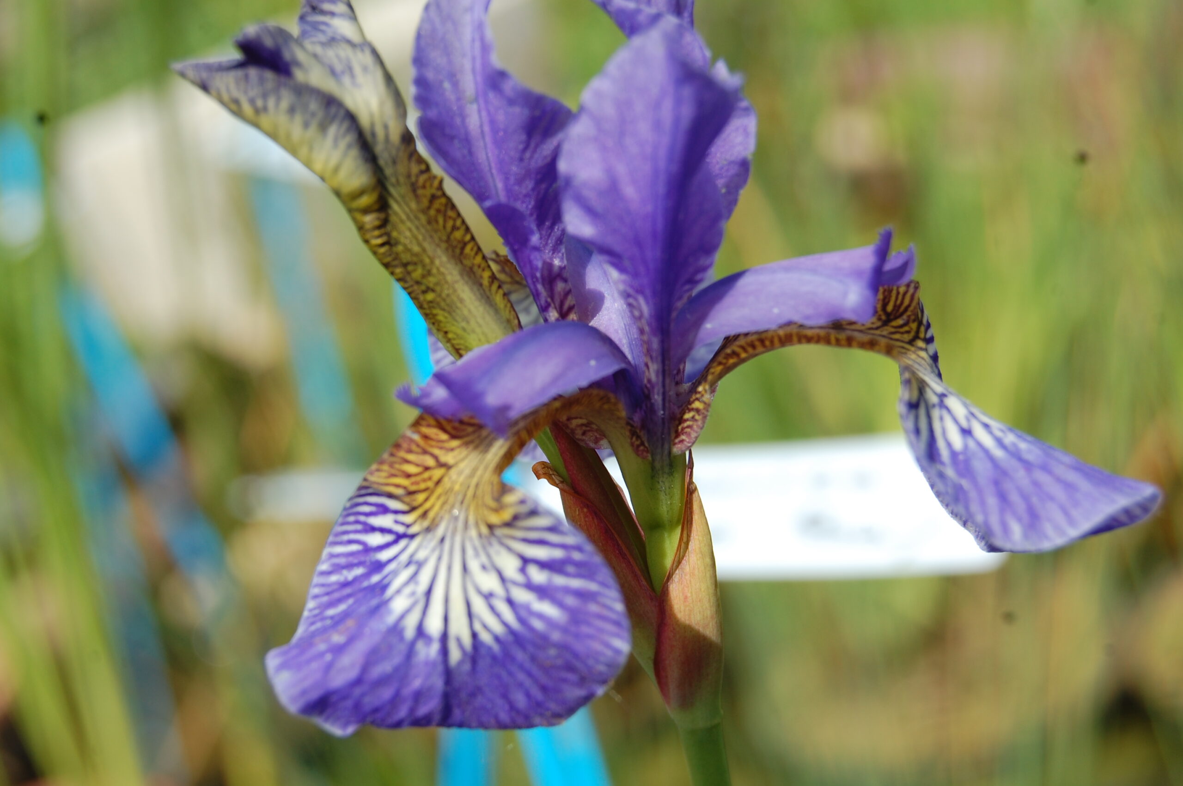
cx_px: 592
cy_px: 393
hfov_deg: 28.1
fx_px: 2364
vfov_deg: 18.9
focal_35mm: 72
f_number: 9
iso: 200
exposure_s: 1/320
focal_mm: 48
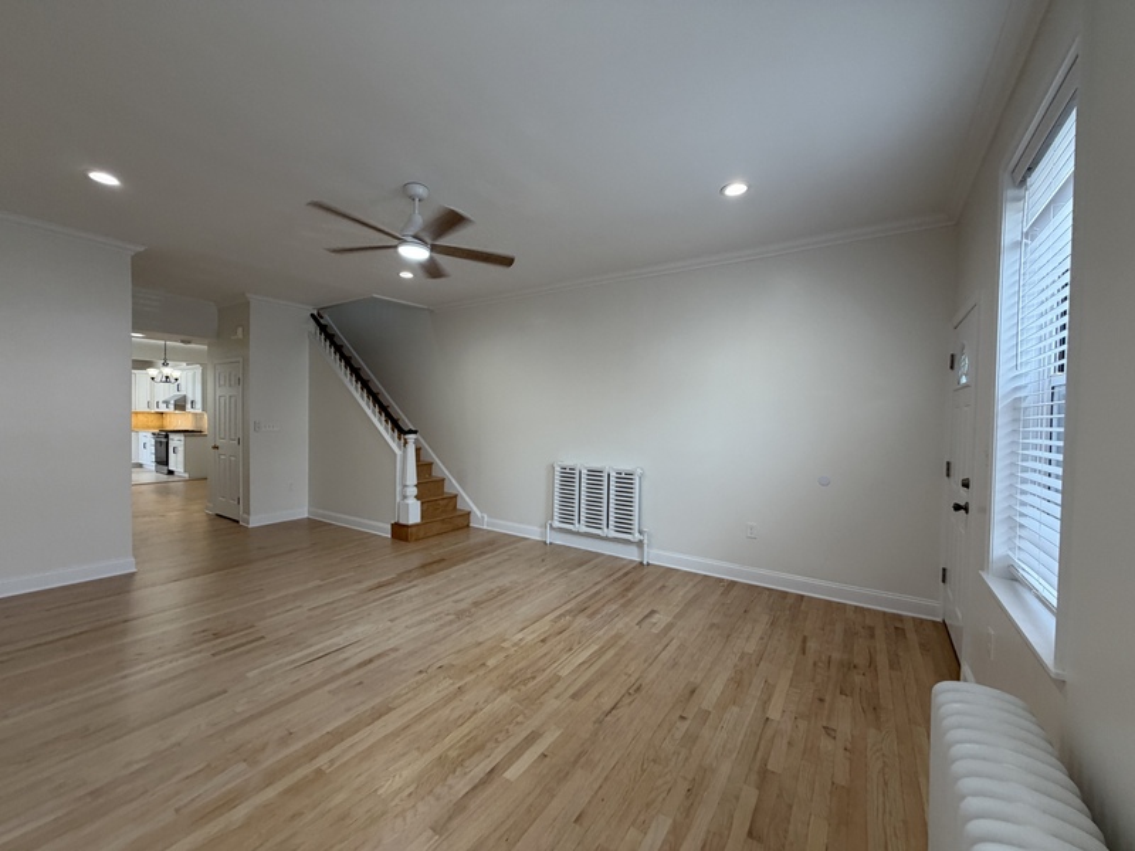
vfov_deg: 85.7
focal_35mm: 14
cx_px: 568
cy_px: 426
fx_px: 459
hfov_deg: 102.1
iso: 160
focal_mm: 2.22
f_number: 2.2
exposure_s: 1/120
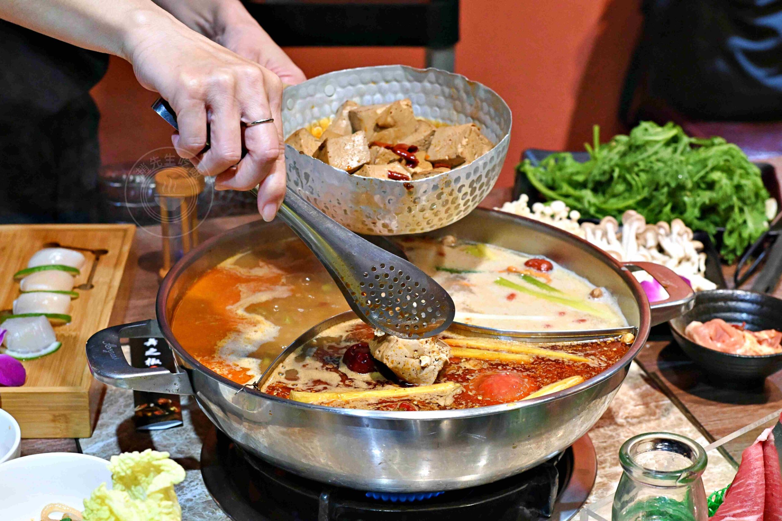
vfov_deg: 18.2
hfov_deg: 27.0
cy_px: 260
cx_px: 391
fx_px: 1629
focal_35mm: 75
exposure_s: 1/125
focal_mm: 50
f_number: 5.6
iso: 3600
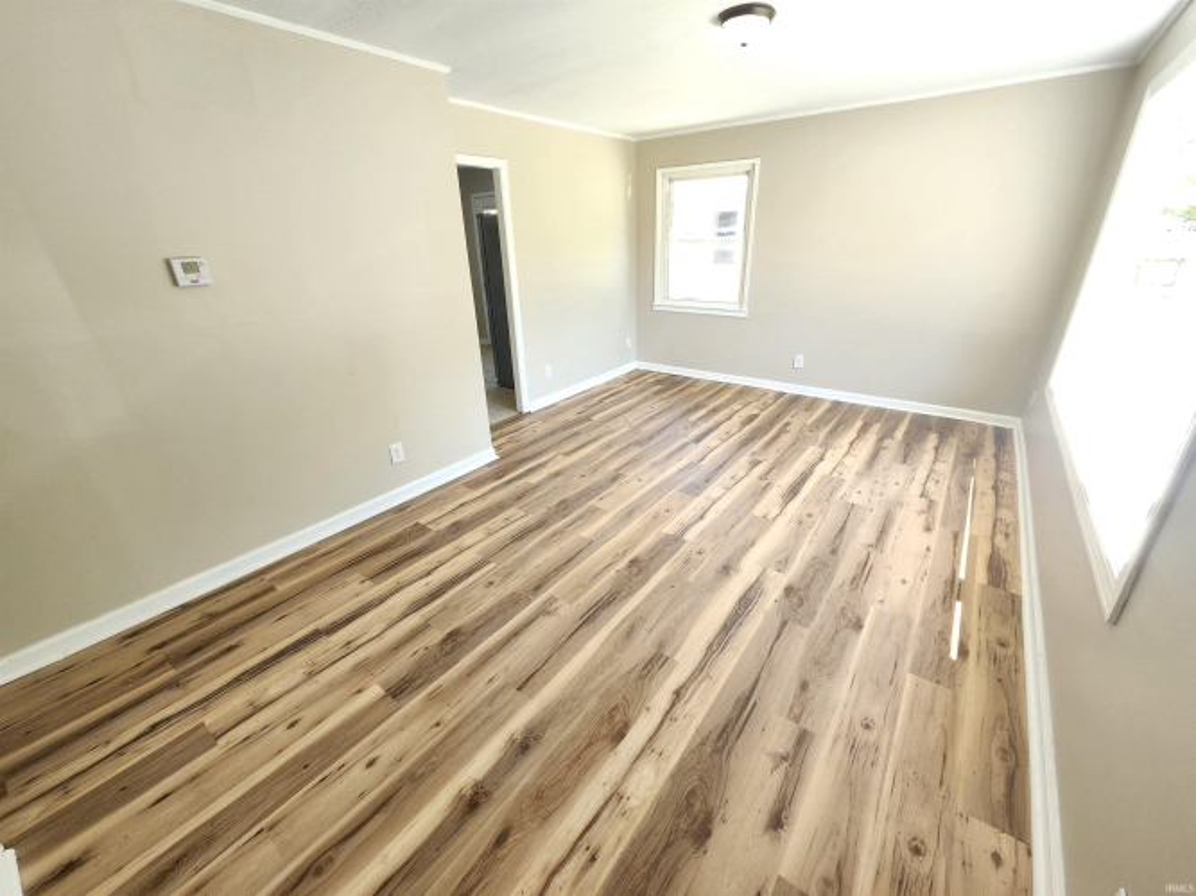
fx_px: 449
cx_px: 598
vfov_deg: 89.9
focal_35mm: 13
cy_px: 448
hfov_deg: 106.2
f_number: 2.2
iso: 100
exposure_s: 1/60
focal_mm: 2.2
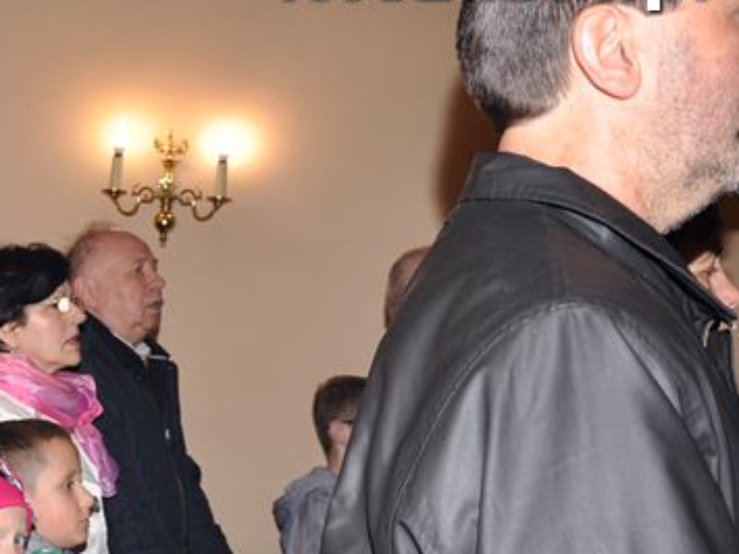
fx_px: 1622
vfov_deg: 19.0
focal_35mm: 76
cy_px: 499
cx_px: -137
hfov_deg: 23.5
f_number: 5
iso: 500
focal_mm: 22
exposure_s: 1/60
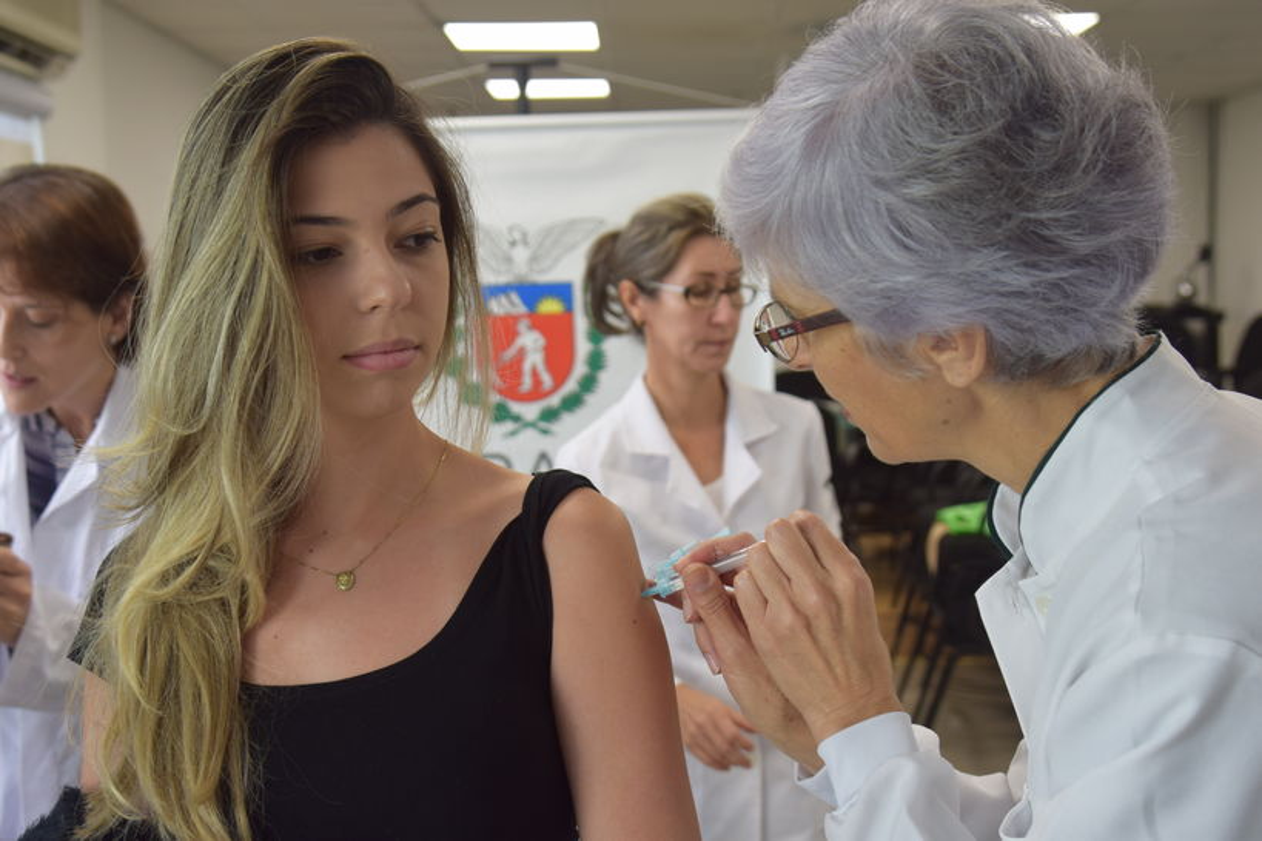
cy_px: 420
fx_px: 1998
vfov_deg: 23.8
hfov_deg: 35.1
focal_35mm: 57
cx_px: 631
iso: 400
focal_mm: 38
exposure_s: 1/80
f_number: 4.5
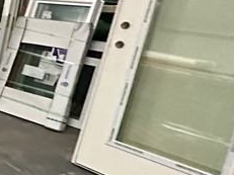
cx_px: -264
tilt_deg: -4.8
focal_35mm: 62
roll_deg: +3.2
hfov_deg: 17.7
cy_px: 21
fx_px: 419
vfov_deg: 23.1
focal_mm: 2.22
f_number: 2.2
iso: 1000
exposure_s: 1/60
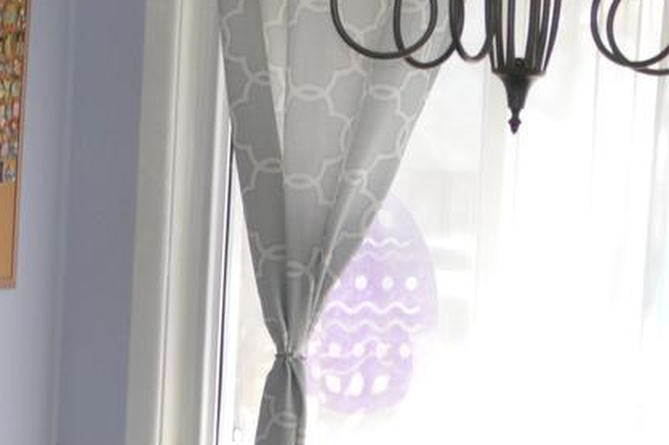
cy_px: 699
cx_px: 144
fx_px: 4364
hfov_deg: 8.8
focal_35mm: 235
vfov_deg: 5.8
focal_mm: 32
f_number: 4.8
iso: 400
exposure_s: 1/100
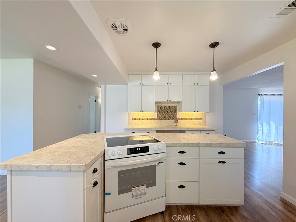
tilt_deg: -0.5
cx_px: 148
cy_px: 111
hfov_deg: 102.1
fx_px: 120
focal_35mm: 14
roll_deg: +0.0
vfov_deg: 85.7
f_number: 2.2
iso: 125
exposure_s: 1/120
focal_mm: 2.22
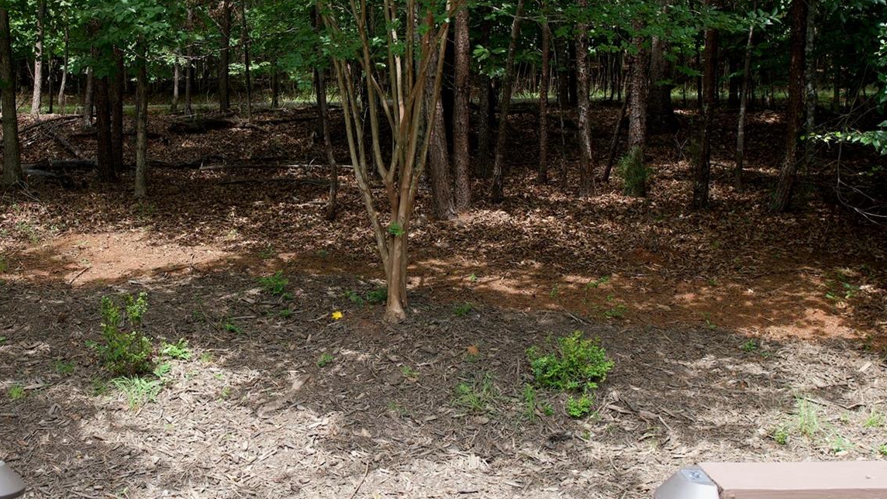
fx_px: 1059
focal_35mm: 45
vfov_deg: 26.5
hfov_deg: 45.1
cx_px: 338
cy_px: 196
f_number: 4
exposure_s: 1/160
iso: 100
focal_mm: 16
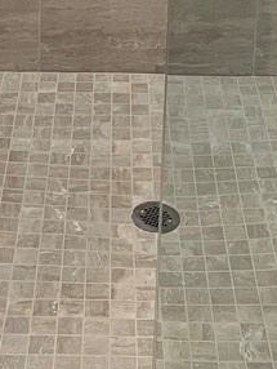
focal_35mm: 93
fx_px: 991
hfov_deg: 15.9
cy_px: -205
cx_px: 157
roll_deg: -2.4
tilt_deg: -13.2
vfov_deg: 18.4
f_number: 1.5
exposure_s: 1/60
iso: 160
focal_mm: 5.7
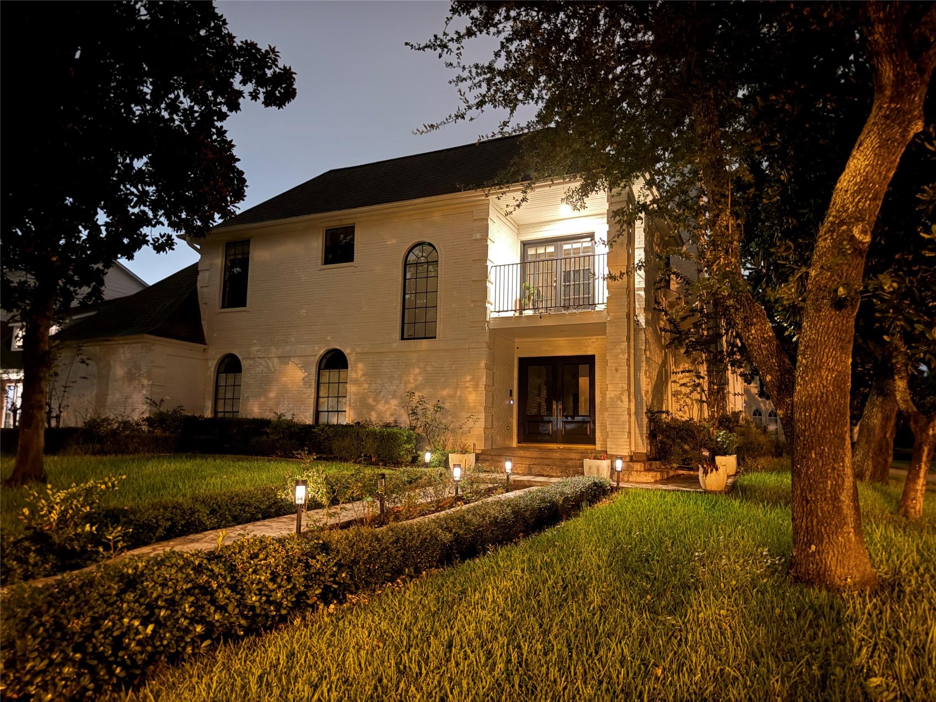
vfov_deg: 56.8
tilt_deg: +7.8
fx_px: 649
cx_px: 468
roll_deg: -1.2
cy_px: 351
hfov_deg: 71.6
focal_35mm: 24
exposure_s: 1/2
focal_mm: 6.76
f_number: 1.78
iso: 1250
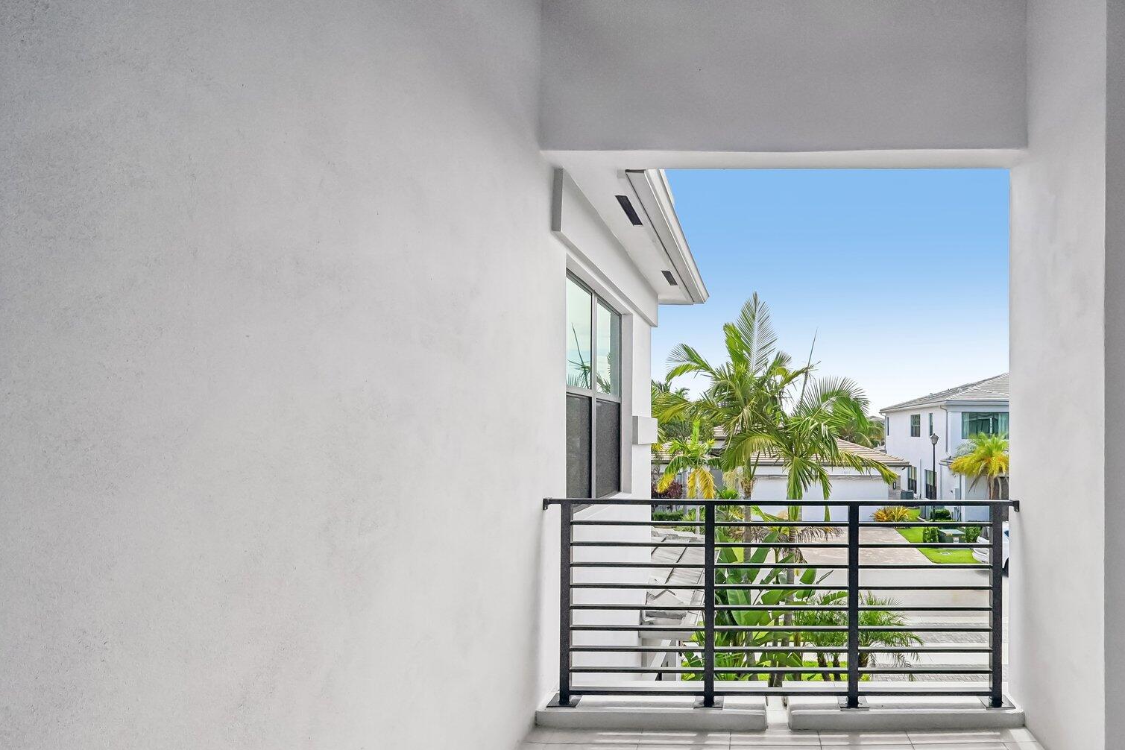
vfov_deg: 64.0
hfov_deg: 83.5
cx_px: 762
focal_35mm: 19
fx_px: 594
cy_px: 449
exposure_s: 1/3200
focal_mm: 14
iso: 2500
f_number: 10
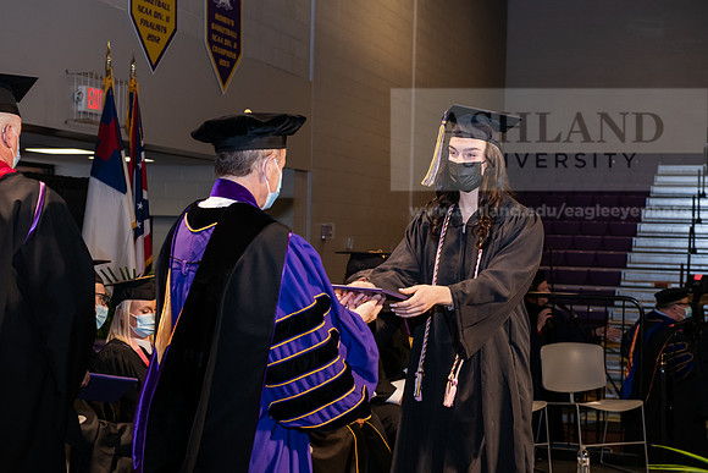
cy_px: 236
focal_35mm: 62
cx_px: 354
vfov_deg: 21.9
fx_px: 1220
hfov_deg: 32.4
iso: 1600
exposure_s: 1/200
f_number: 6.3
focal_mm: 62
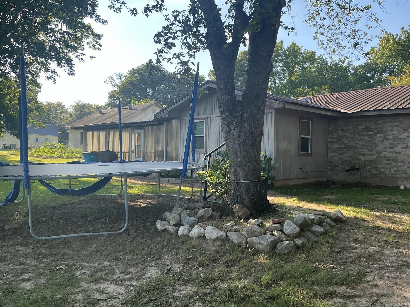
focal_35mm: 28
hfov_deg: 63.4
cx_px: 205
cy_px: 154
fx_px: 332
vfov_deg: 49.7
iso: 25
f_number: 1.8
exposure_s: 1/325
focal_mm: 3
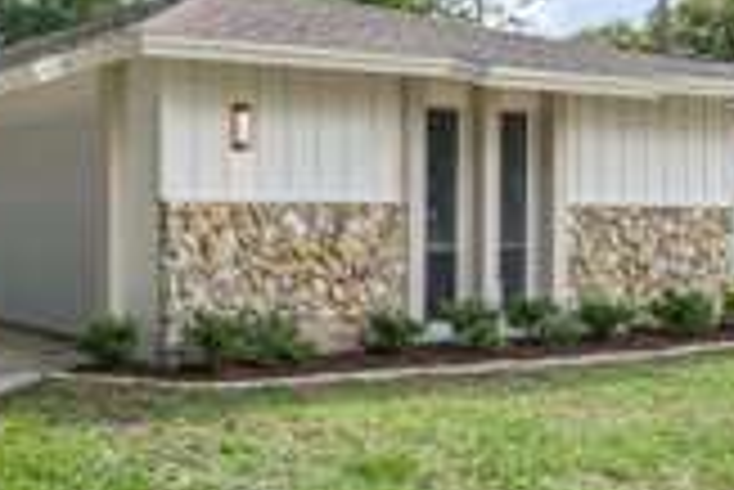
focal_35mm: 47
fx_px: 959
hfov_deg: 34.0
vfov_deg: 28.6
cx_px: -140
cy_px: 200
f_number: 20
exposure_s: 1/13
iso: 100
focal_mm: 16
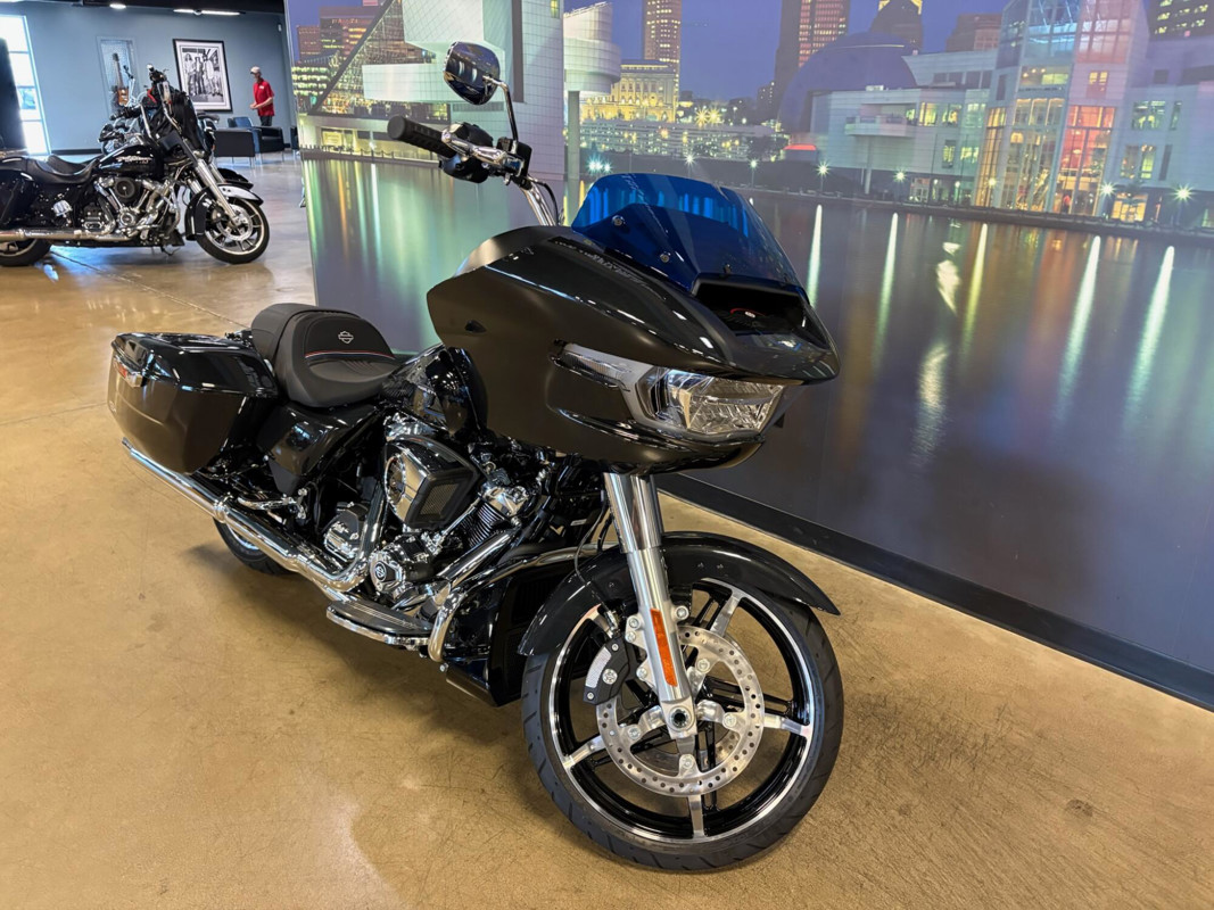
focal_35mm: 26
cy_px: 455
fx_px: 912
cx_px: 607
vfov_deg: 53.1
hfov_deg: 67.3
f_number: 1.6
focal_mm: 5.96
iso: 400
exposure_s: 1/60
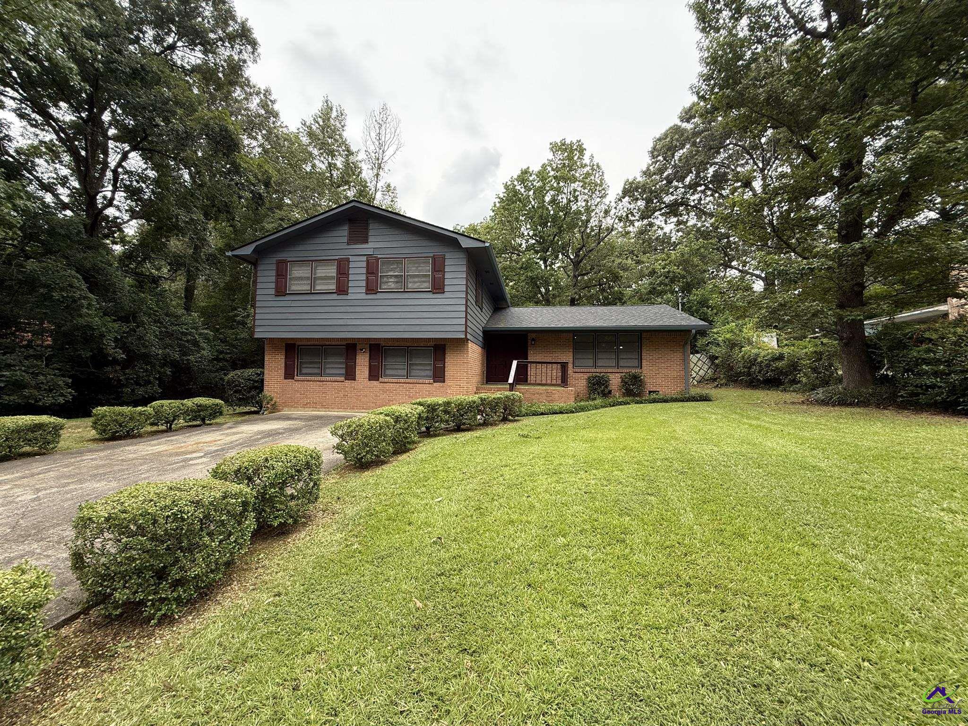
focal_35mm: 14
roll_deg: -1.2
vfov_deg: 85.7
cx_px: 484
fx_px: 391
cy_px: 363
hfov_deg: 102.1
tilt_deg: +2.8
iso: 64
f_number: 2.2
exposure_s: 1/319
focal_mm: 2.22
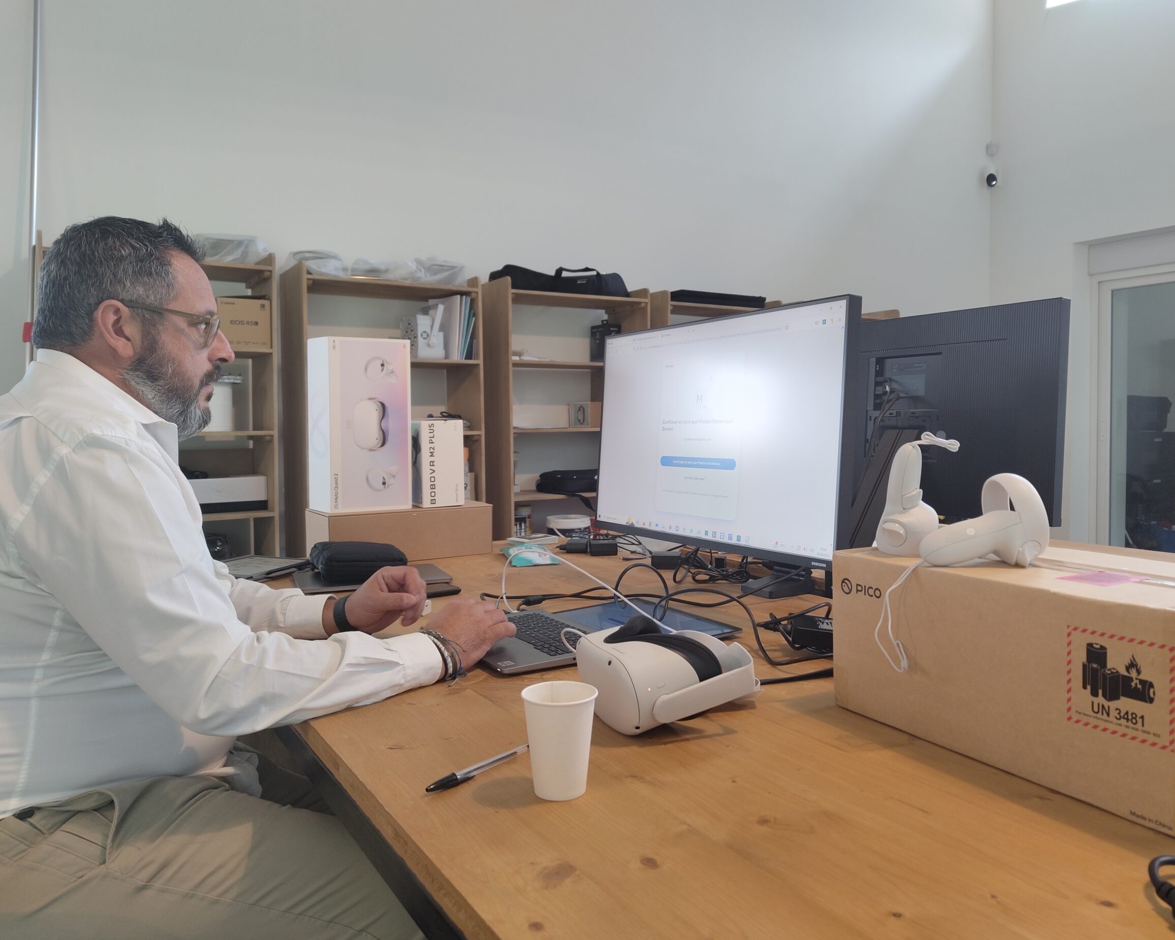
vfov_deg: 54.9
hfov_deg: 66.0
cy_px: 468
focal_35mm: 26
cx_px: 611
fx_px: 904
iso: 127
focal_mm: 5.59
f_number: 1.88
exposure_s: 1/50
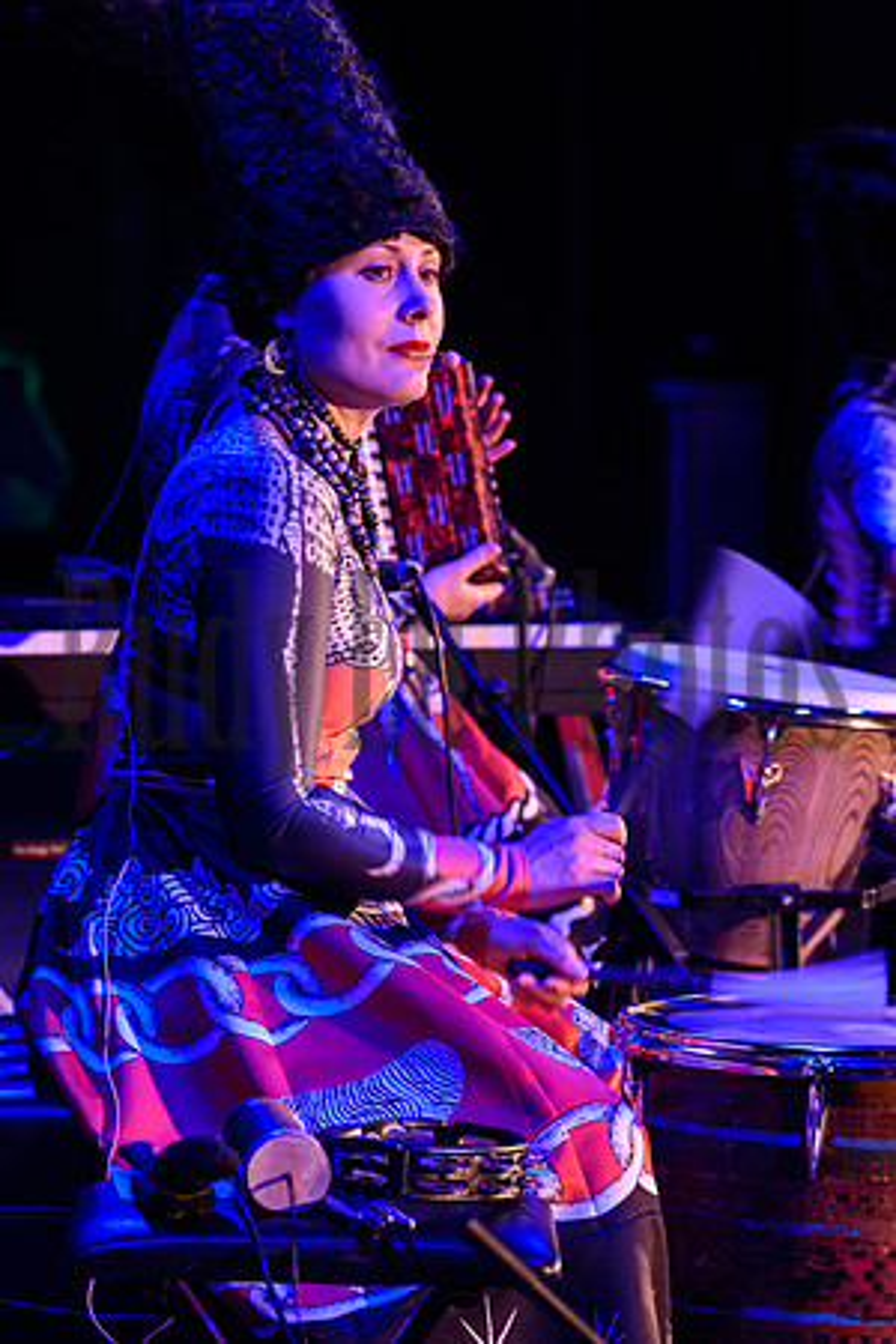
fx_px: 7466
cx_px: 448
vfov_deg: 10.3
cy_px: 672
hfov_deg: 6.9
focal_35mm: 200
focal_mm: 200
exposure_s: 1/60
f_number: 8
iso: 800
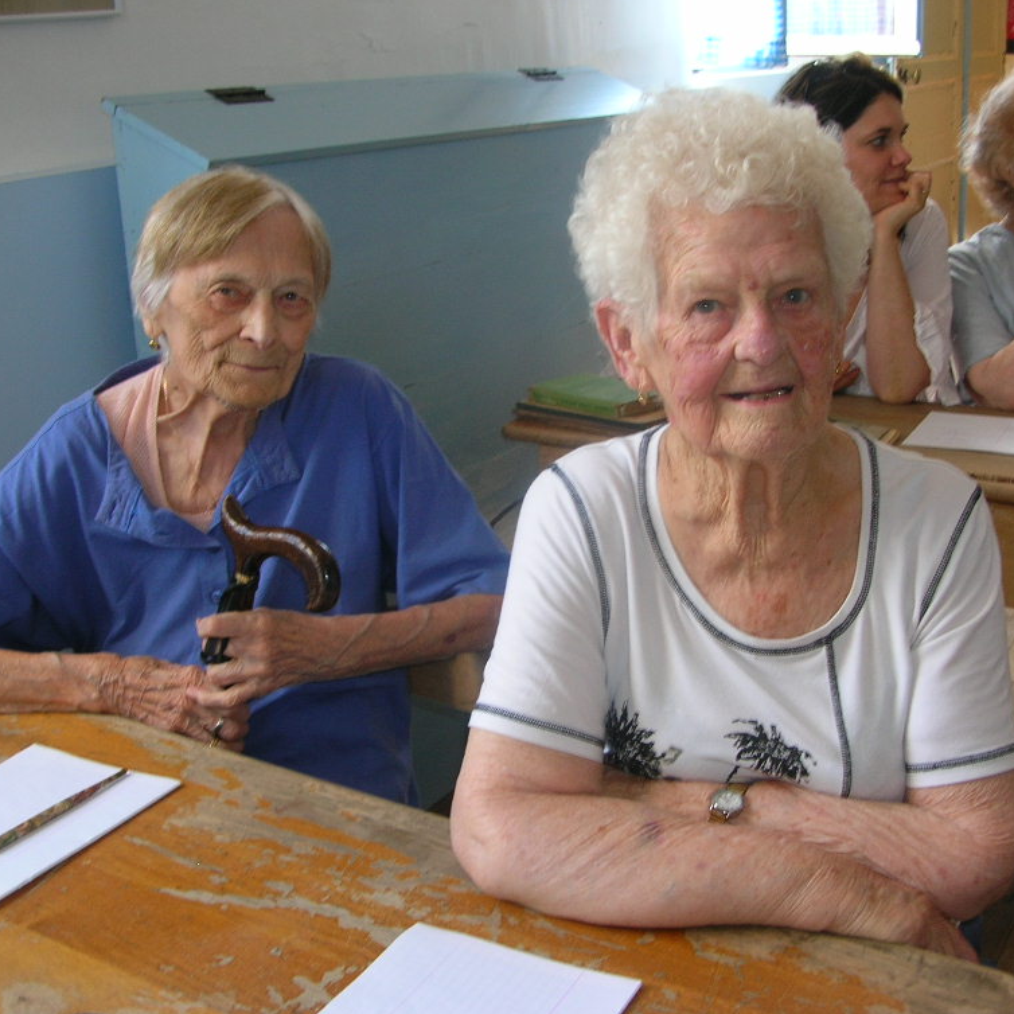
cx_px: 589
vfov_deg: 40.0
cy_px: 512
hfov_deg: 39.9
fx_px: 1392
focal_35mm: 42
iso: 50
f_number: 2.8
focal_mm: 5.8
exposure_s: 1/30
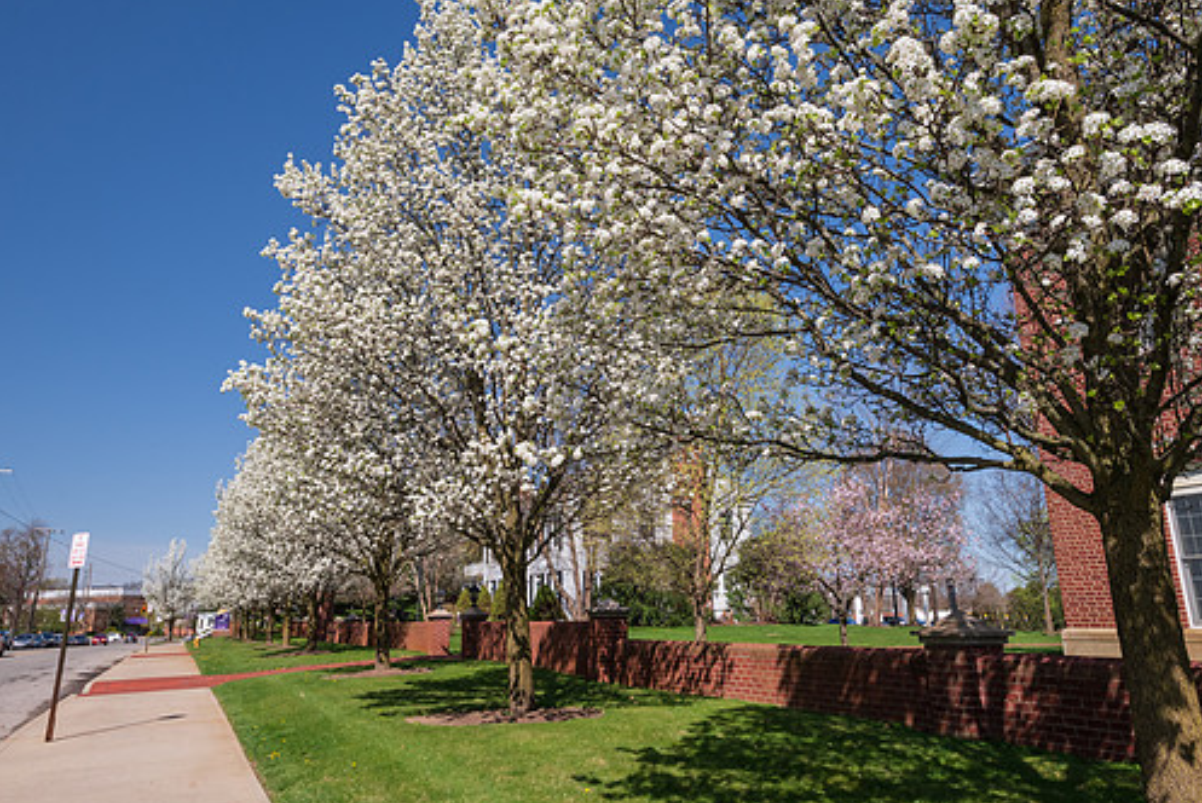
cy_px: 359
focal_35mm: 28
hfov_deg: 65.4
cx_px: 600
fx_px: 935
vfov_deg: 46.4
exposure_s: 1/320
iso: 400
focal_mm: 24
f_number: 8
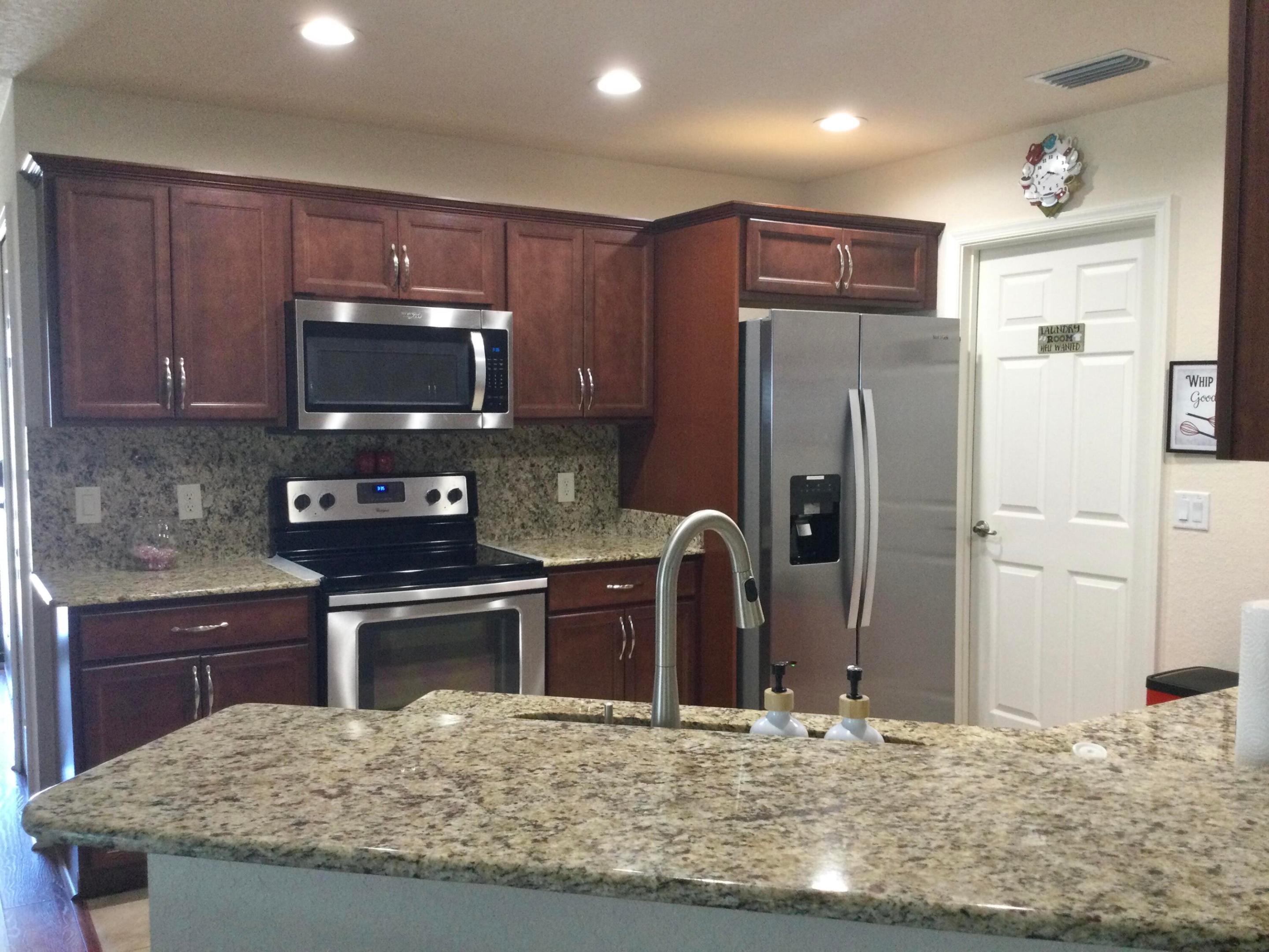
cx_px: 634
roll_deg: -2.6
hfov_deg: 58.4
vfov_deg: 45.4
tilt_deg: -5.2
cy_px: 476
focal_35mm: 31
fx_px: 1136
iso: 125
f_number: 2.4
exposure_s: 1/30
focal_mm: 3.3
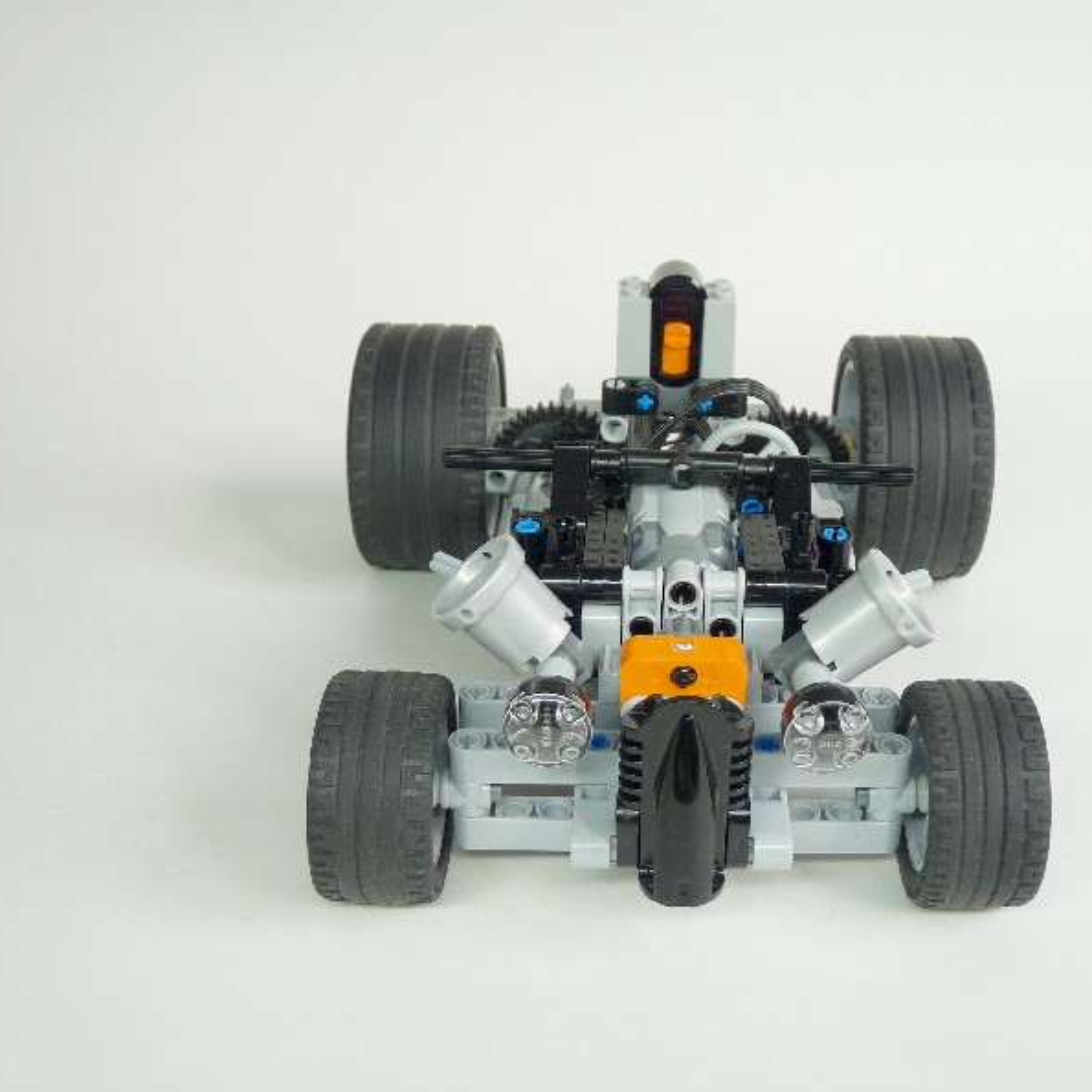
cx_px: 708
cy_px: 549
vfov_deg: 43.9
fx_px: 1356
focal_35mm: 38
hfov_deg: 43.4
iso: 100
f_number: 3
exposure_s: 1/40
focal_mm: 5.8
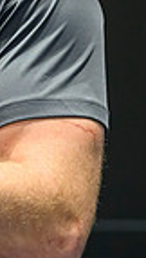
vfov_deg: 3.6
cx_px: -252
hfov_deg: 2.0
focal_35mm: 604
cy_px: -49
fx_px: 4135
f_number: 3.2
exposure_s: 1/160
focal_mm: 125
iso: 4000
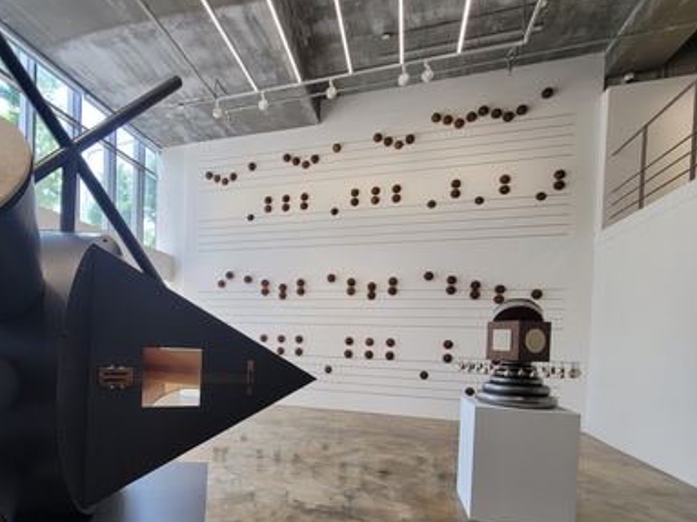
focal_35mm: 19
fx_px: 382
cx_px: 242
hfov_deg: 82.3
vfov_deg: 67.0
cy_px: 344
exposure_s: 1/60
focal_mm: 2.2
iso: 64
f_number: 2.2
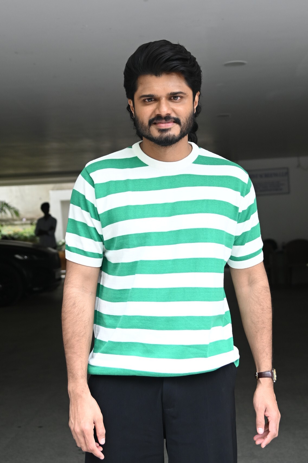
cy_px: 232
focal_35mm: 57
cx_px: 154
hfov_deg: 23.8
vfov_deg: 35.1
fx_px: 731
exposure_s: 1/200
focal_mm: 38
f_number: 4
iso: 640
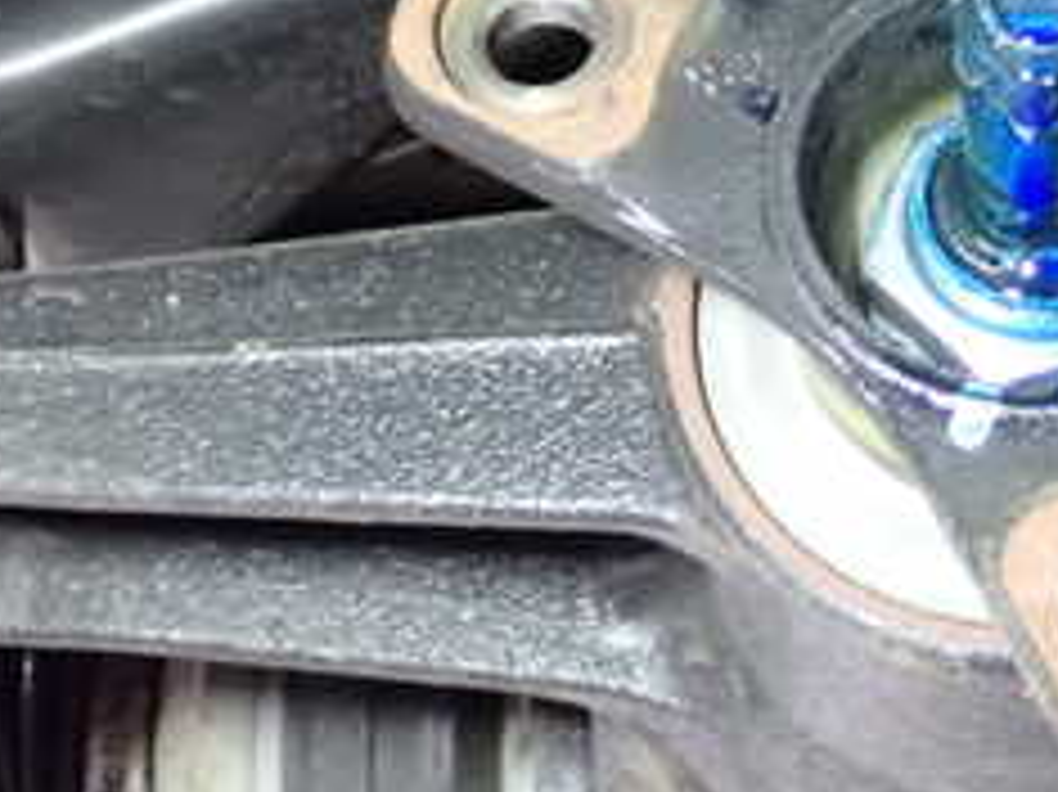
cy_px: 306
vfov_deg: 15.2
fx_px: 2963
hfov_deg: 19.6
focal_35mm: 97
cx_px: 1063
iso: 1600
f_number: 2.7
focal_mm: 6.83
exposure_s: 1/60
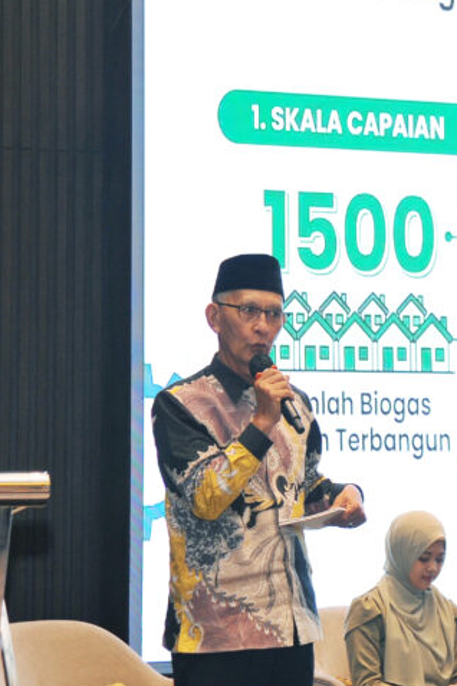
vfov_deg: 19.8
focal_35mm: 103
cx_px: 490
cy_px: 310
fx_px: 1961
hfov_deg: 13.1
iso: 1250
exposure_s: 1/80
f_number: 4.5
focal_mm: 48
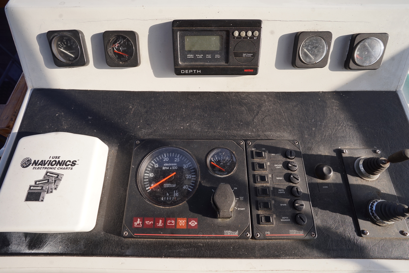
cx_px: 204
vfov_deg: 67.4
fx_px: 204
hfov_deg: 90.0
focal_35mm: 18
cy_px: 136
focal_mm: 18
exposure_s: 1/125
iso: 100
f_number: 8
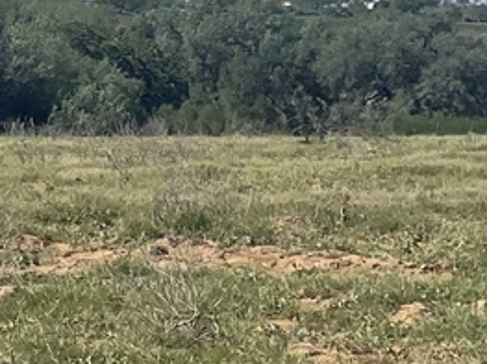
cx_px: -578
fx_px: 4922
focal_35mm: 350
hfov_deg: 5.5
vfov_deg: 4.2
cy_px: 126
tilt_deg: -1.9
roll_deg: -2.5
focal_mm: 7.5
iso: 20
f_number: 2.2
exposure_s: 1/1908
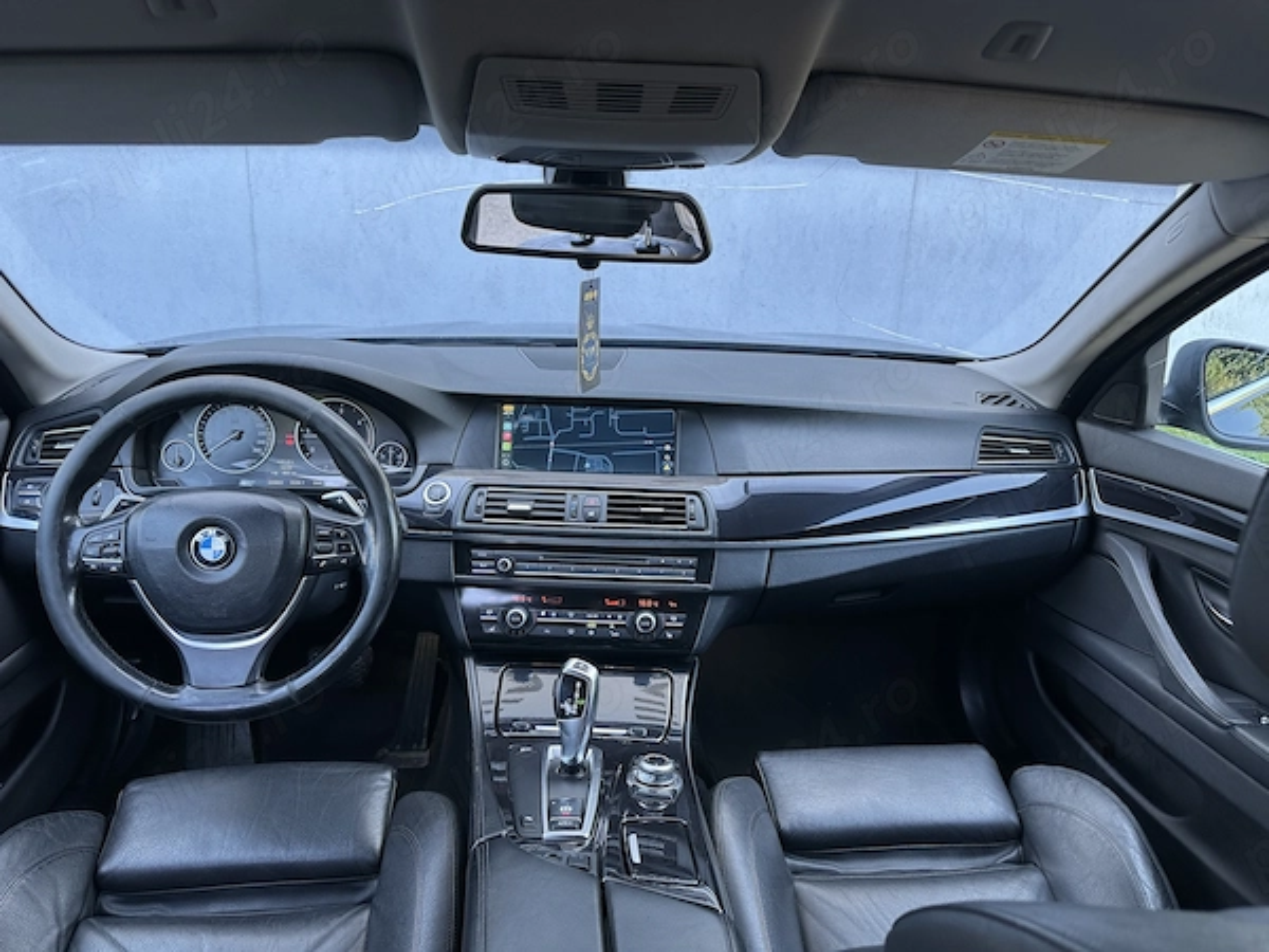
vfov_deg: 56.8
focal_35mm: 24
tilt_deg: -18.4
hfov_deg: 71.6
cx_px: 634
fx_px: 880
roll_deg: -2.1
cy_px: 476
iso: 50
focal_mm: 6.86
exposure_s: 1/70
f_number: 1.78
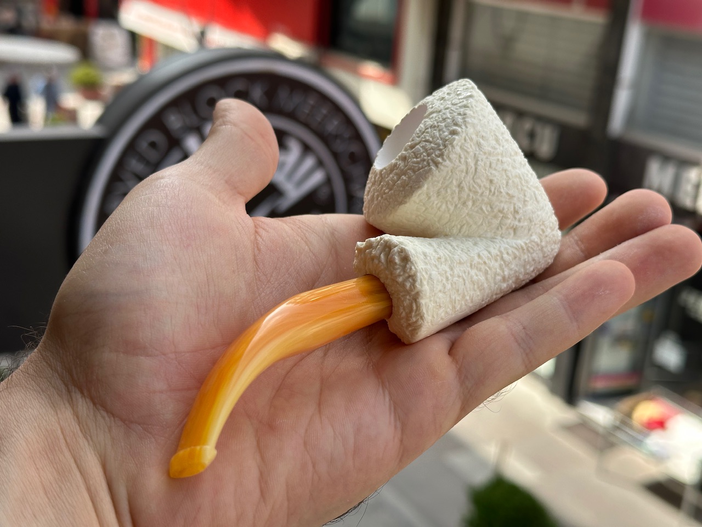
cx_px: 351
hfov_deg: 39.7
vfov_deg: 30.3
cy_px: 264
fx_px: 973
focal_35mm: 48
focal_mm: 6.86
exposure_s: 1/745
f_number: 1.78
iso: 64
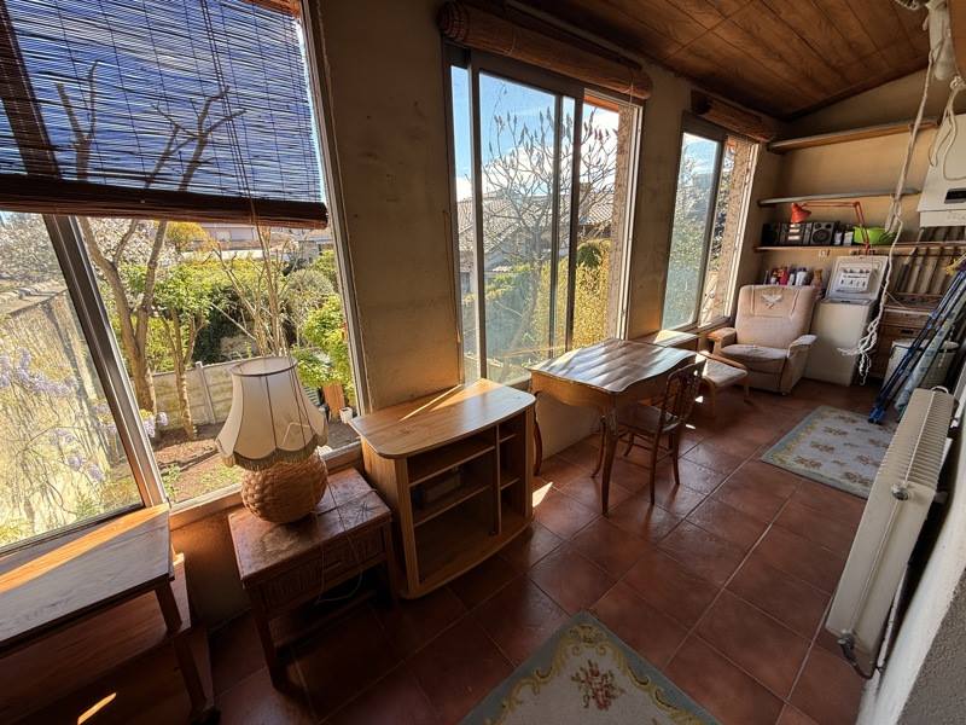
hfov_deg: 102.1
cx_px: 483
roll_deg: +2.0
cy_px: 362
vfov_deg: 85.7
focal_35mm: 14
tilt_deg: -17.0
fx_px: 391
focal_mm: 2.22
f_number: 2.2
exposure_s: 1/204
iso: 50
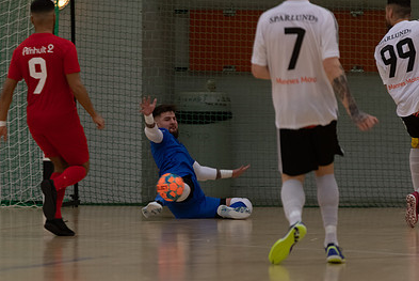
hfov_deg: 4.6
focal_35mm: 450
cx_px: 191
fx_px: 5243
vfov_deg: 3.1
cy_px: 180
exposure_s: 1/800
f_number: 2.8
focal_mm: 200
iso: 720
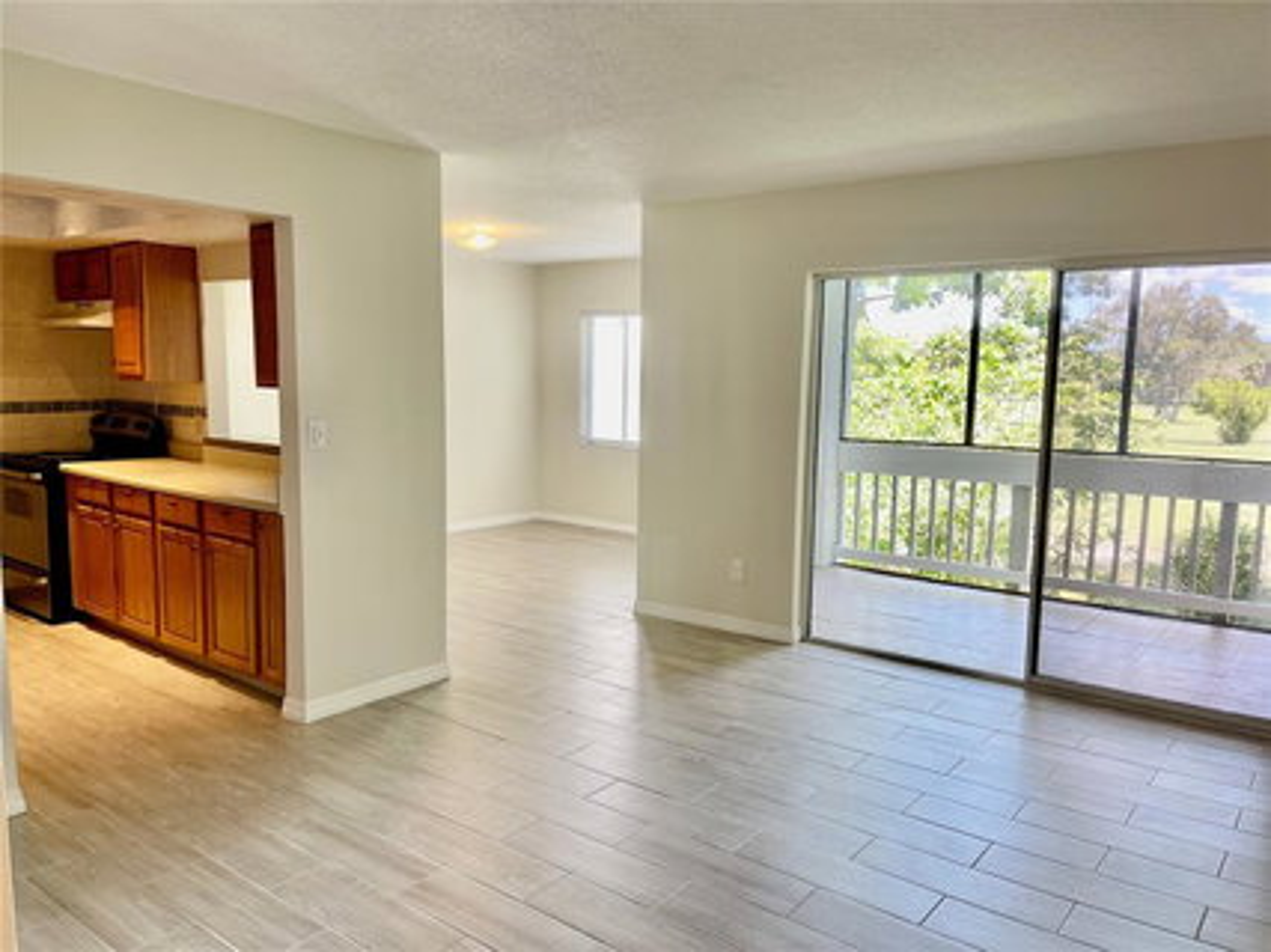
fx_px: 954
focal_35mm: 26
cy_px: 476
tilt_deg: -6.6
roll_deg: -1.3
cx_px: 636
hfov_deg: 67.3
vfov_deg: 53.0
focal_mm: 5.1
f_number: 1.6
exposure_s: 1/120
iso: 64
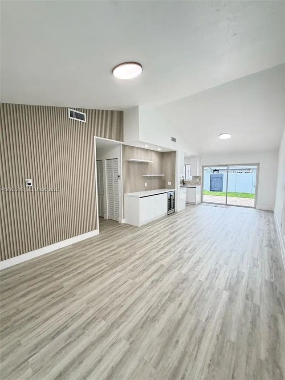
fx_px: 154
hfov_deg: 85.7
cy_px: 190
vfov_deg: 102.1
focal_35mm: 14
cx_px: 142
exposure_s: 1/60
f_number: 2.2
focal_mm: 2.22
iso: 200
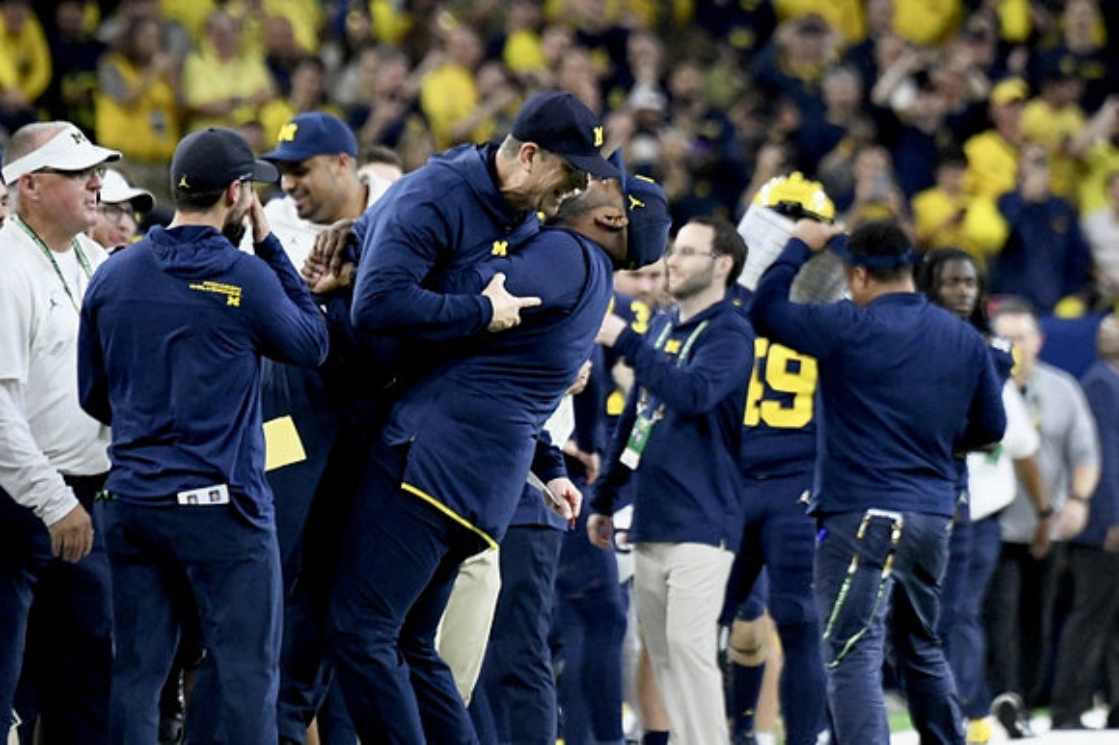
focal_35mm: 555
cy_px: 372
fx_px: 17241
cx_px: 560
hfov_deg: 3.7
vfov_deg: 2.5
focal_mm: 370
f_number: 5.6
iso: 6400
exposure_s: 1/640
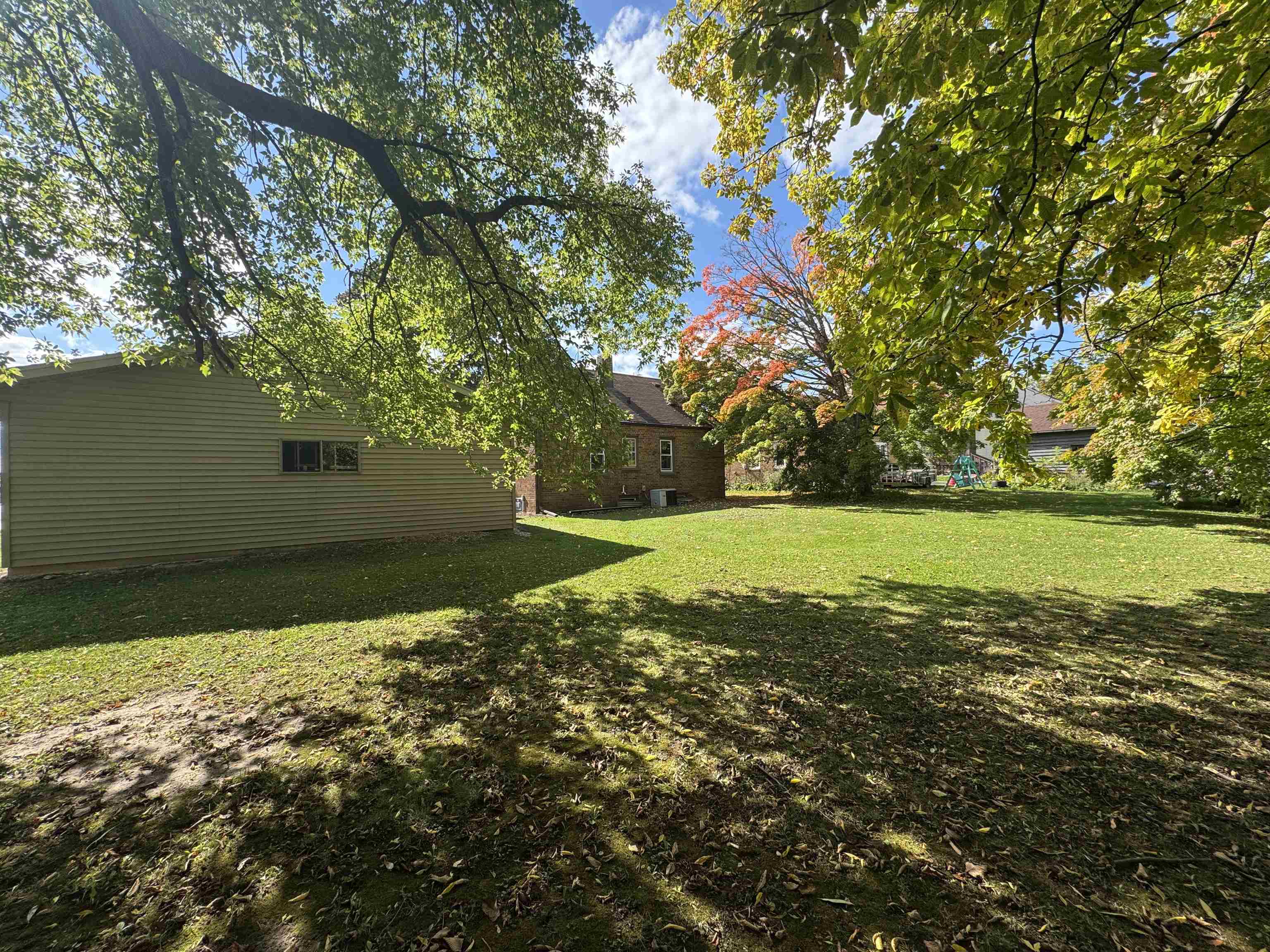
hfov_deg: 102.1
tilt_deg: +1.9
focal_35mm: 14
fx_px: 514
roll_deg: +1.0
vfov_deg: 85.7
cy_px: 476
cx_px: 635
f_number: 2.2
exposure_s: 1/541
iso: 40
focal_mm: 2.22
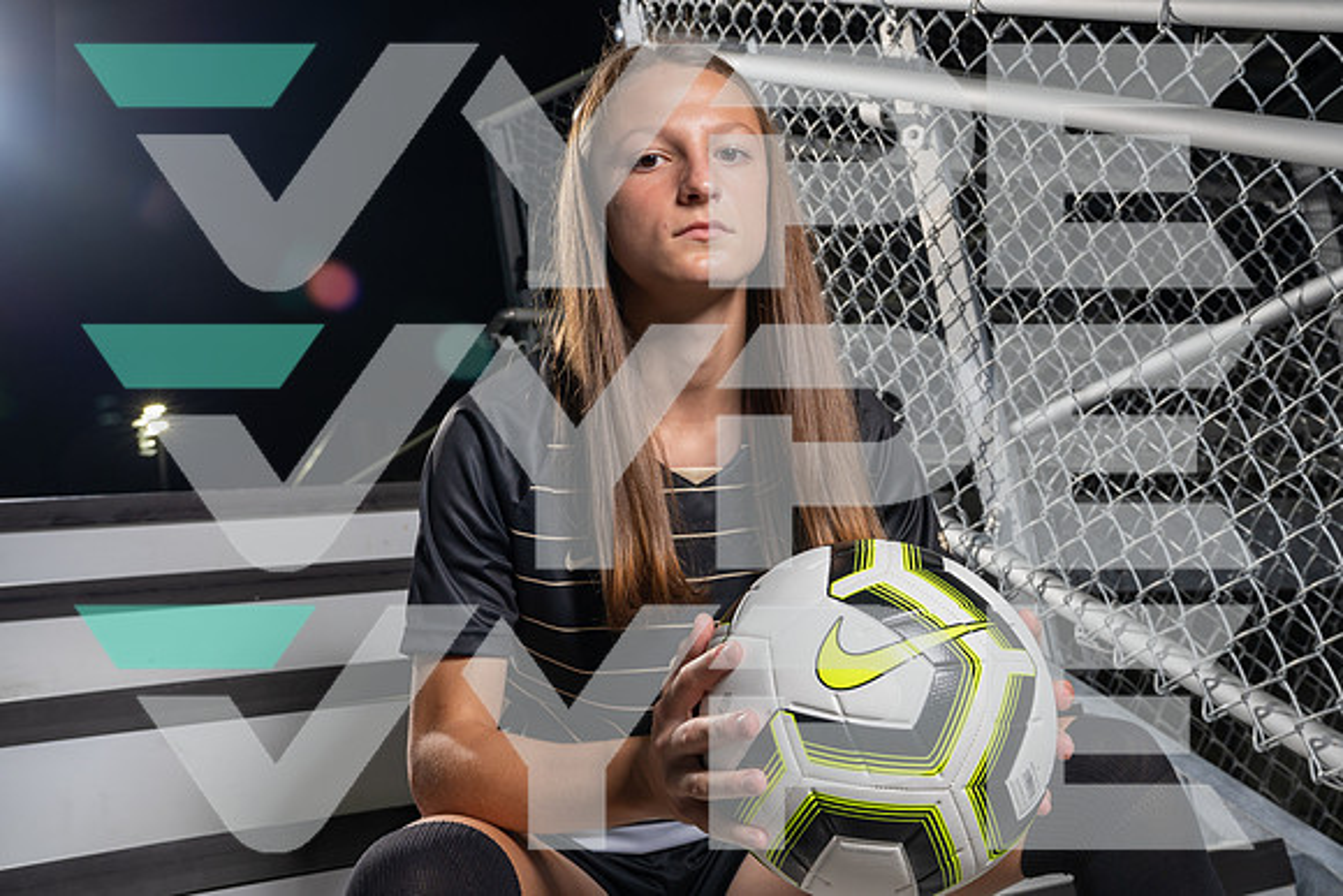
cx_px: 721
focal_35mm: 38
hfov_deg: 51.2
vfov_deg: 35.4
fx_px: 1402
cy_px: 481
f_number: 9
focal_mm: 35
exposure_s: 1/250
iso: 320
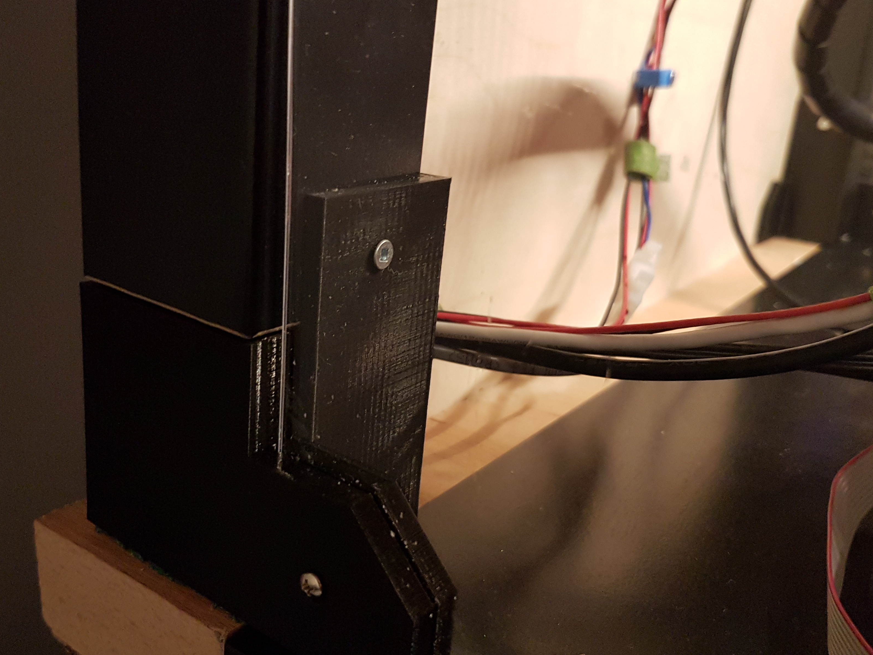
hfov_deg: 55.0
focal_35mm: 33
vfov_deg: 42.9
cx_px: 358
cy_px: 350
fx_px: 832
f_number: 1.7
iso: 200
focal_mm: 4.2
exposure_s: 1/24
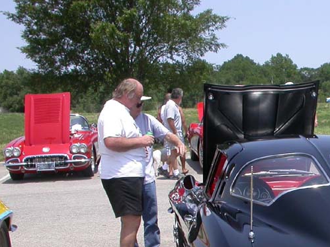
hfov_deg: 24.0
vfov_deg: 18.4
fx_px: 743
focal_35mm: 78
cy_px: 243
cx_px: 327
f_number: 6.7
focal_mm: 7.85
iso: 100
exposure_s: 1/358
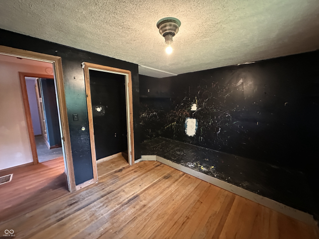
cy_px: 120
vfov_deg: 85.7
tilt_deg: -9.0
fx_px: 129
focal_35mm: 14
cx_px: 160
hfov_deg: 102.1
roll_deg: -0.3
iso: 1600
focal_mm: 2.22
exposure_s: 1/30
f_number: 2.2
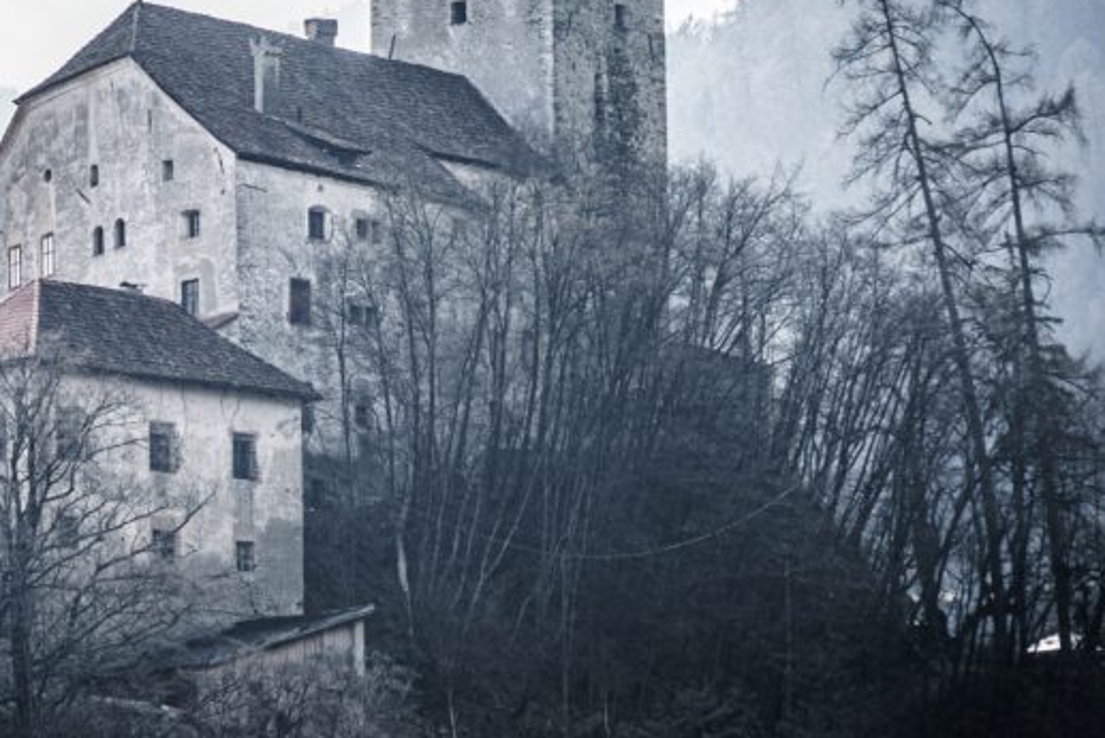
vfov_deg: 3.5
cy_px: 172
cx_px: 169
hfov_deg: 5.3
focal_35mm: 392
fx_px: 12035
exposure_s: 1/500
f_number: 8
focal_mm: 198
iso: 100
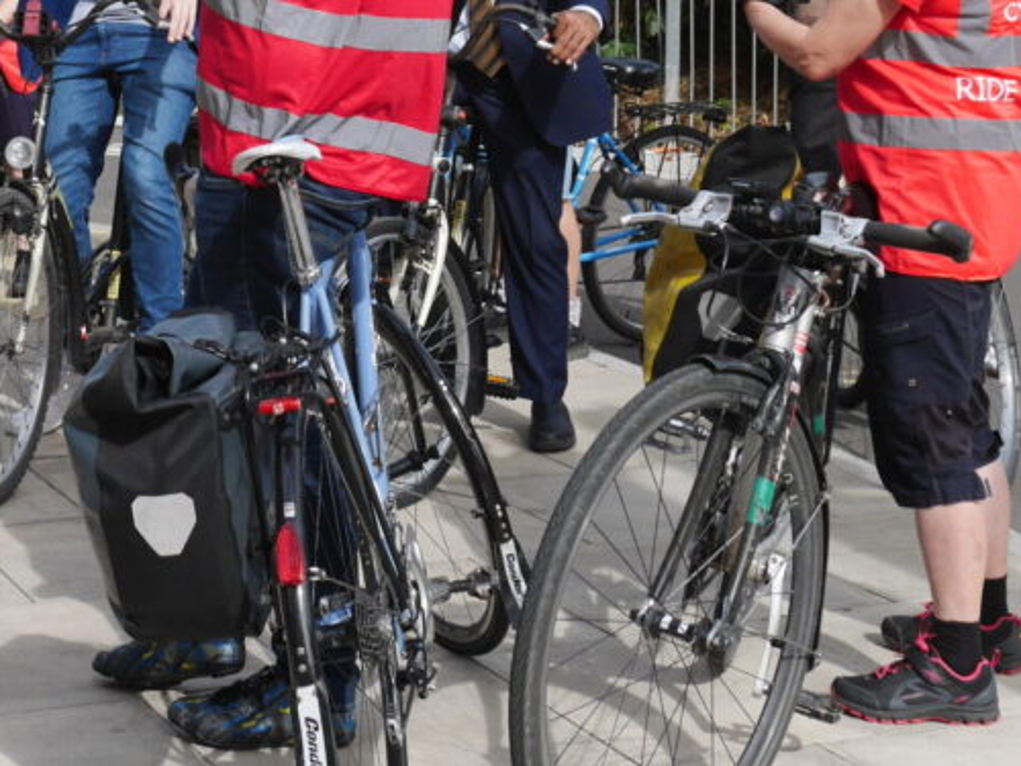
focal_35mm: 82
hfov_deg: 23.5
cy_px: 17
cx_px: 223
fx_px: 2419
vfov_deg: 17.6
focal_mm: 20
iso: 200
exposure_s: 1/1000
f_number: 5
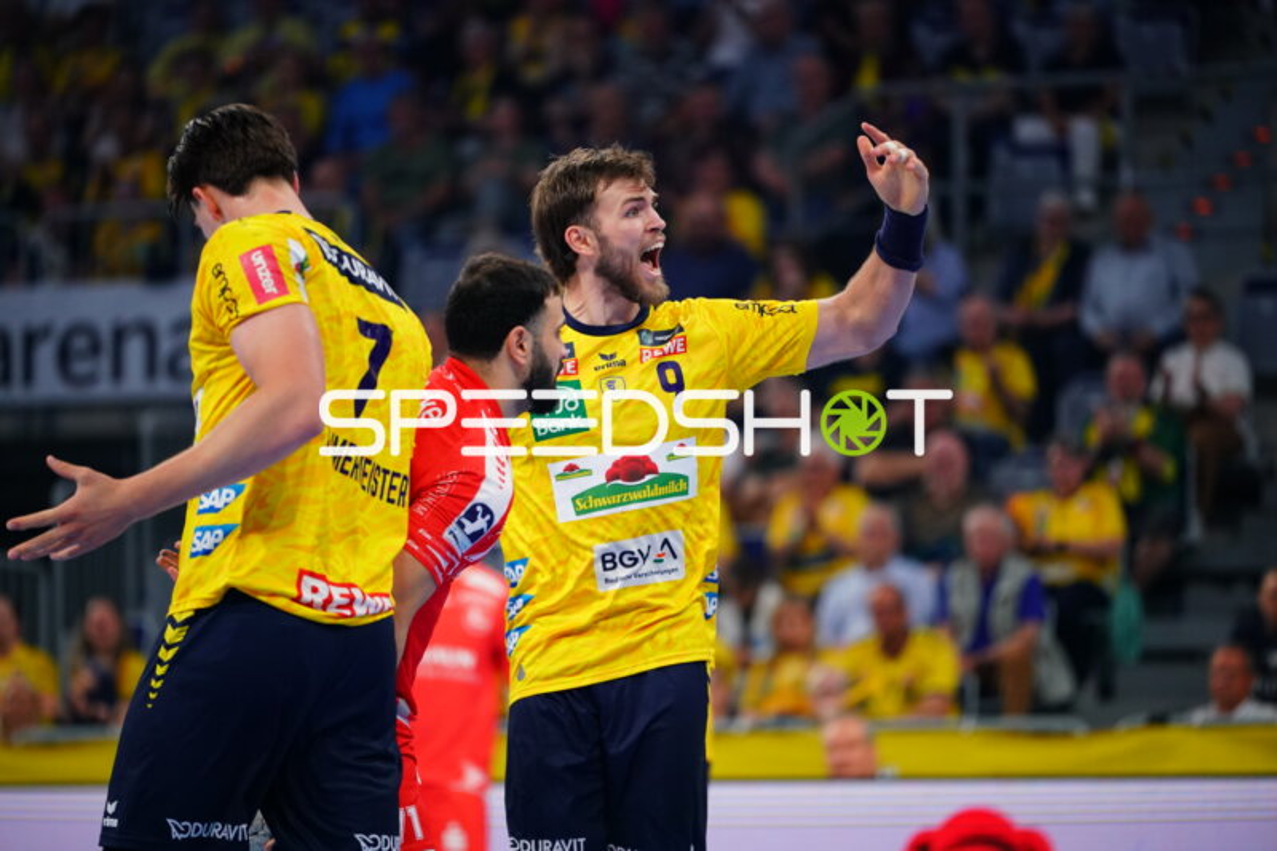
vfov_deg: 6.9
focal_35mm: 200
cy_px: 426
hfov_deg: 10.3
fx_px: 7093
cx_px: 638
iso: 2500
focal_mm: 200
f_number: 2.8
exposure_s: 1/1600
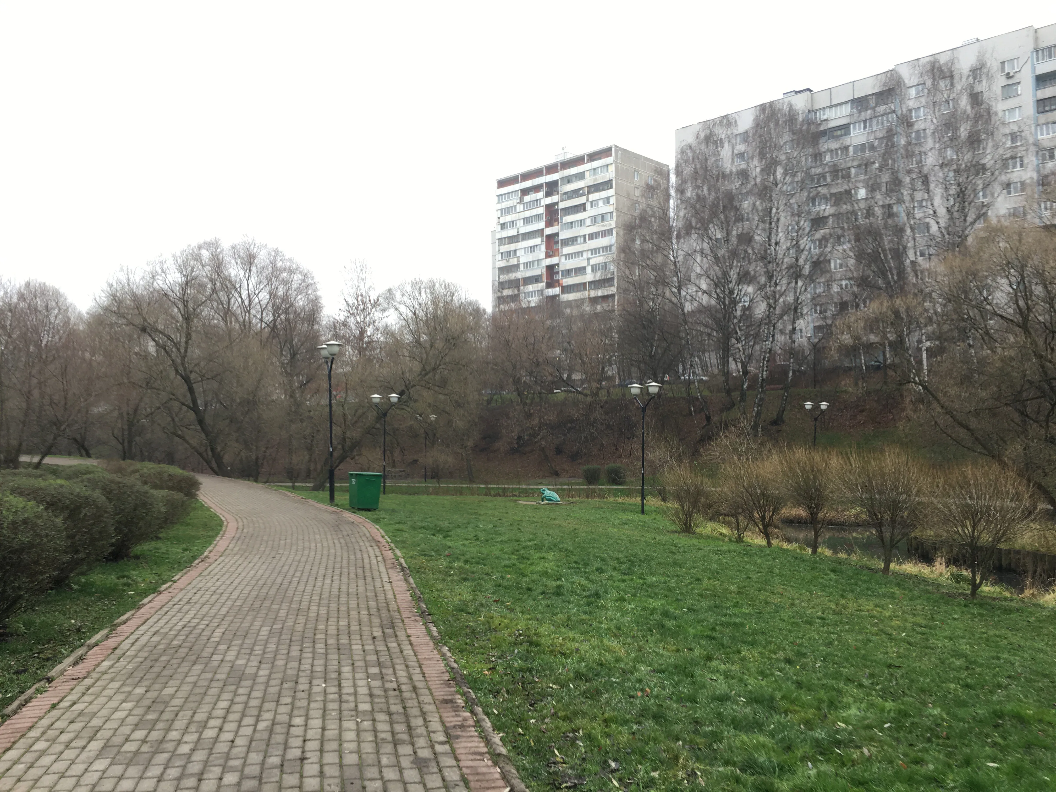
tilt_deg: +3.2
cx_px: 528
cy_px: 396
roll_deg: -0.6
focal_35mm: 29
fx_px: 885
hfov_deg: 61.7
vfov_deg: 48.2
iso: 32
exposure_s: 1/100
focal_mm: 4.15
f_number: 2.2
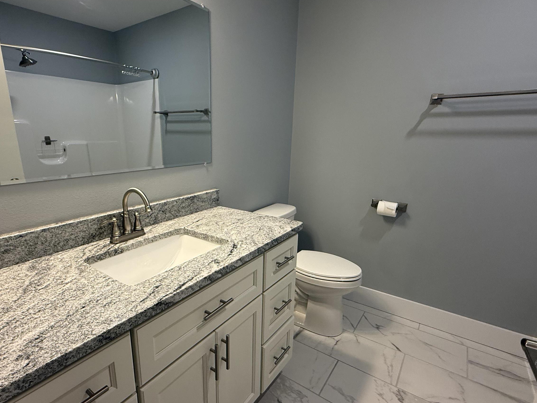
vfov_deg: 68.7
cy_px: 210
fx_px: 295
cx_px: 235
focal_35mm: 19
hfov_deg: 84.3
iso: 200
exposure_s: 1/120
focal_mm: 2.22
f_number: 2.2
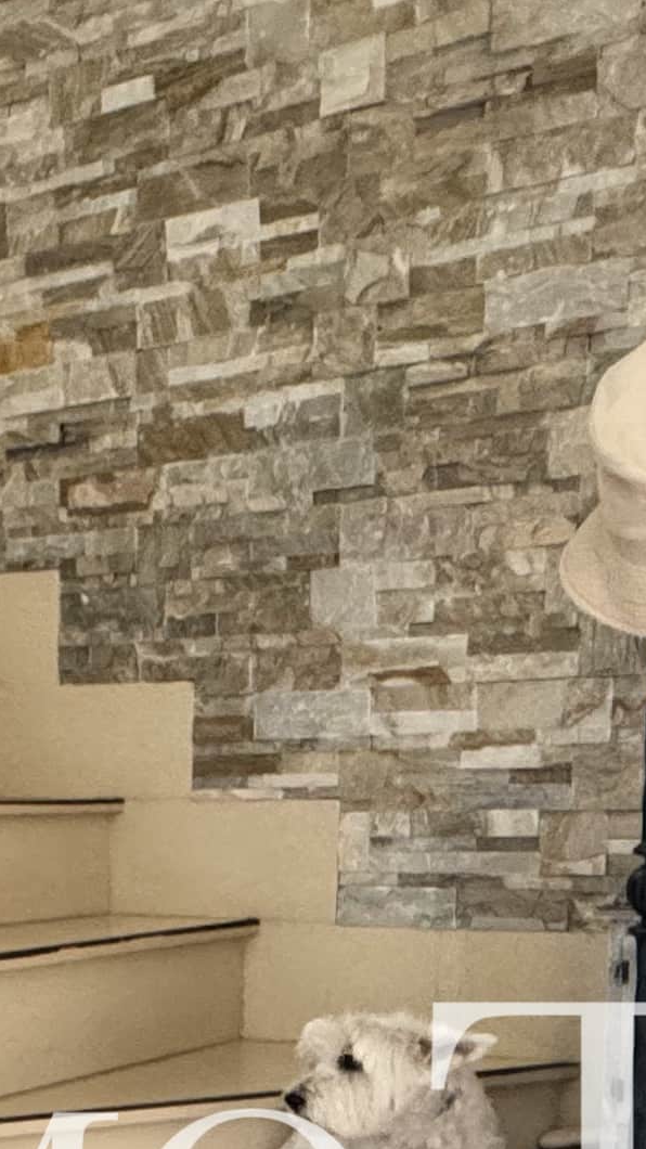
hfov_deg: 19.8
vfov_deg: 33.8
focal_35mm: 58
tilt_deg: -8.0
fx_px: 1767
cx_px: -73
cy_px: 1064
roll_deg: +0.4
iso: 640
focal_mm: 2.22
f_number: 2.2
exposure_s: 1/50
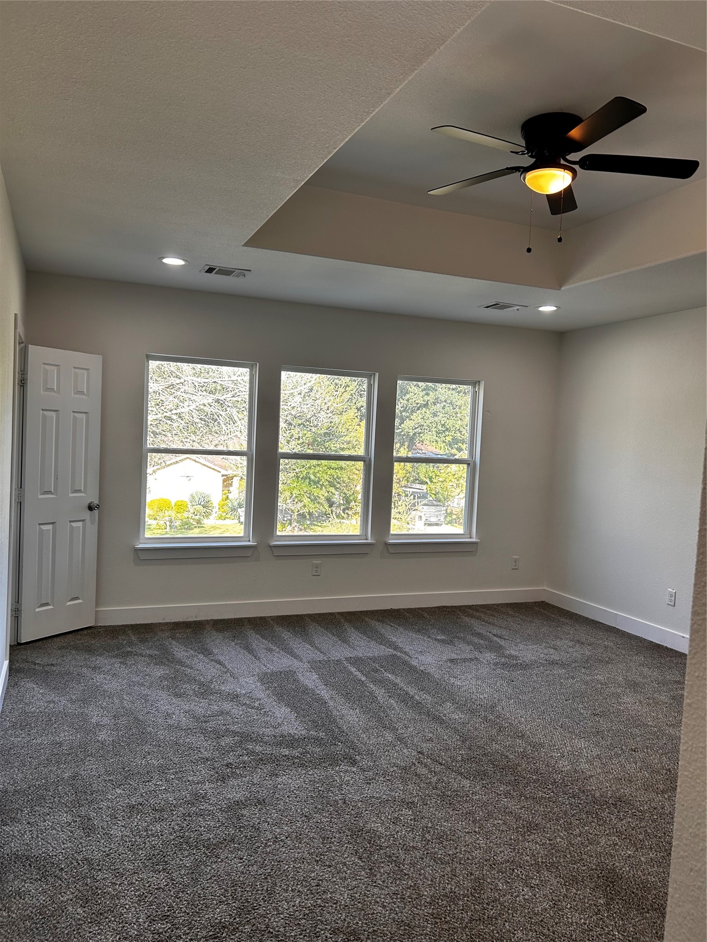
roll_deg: -3.7
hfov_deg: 53.1
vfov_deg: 67.3
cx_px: 354
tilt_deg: -1.6
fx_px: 708
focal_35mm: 26
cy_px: 471
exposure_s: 1/126
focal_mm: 5.7
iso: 64
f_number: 1.5
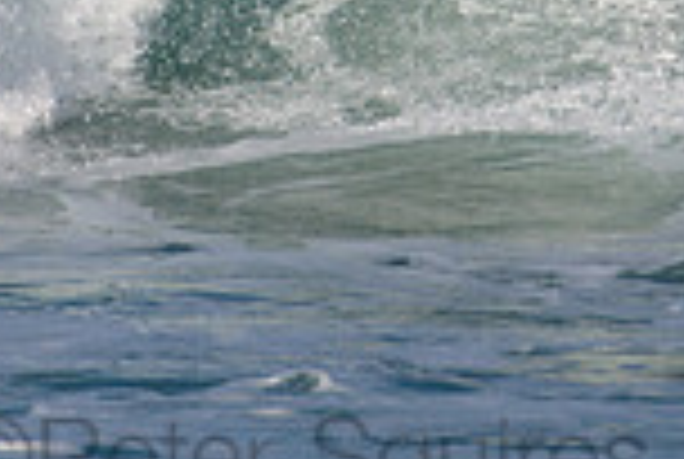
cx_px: 337
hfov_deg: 0.9
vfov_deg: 0.6
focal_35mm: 2338
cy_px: -314
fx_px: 44509
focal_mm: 500
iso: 160
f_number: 5.6
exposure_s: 1/2000
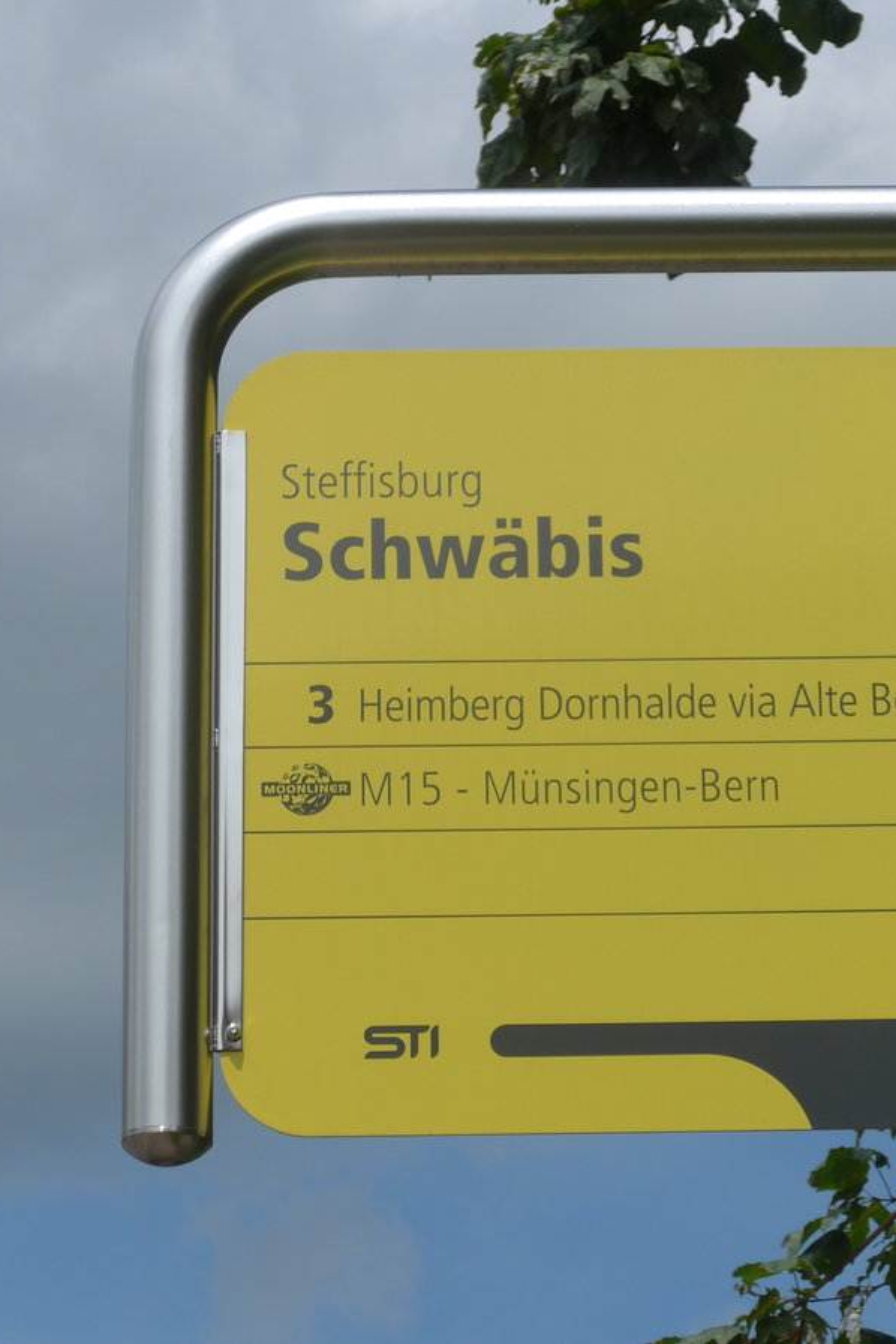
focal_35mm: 153
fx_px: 5712
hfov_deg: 9.0
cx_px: 686
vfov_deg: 13.4
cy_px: 671
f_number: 4.9
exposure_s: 1/1000
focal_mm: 21.6
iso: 80
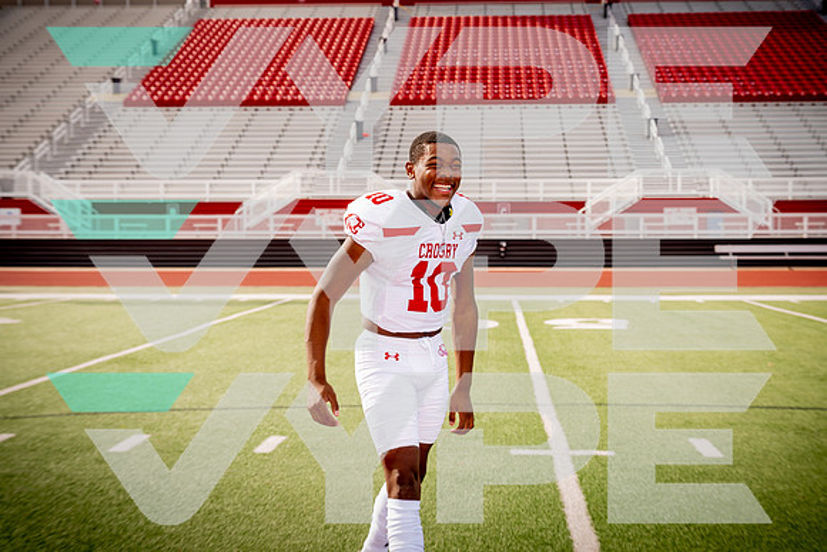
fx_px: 1157
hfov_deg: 39.3
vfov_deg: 26.8
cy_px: 276
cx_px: 414
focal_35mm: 50
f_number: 4.5
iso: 100
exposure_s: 1/250
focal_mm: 47
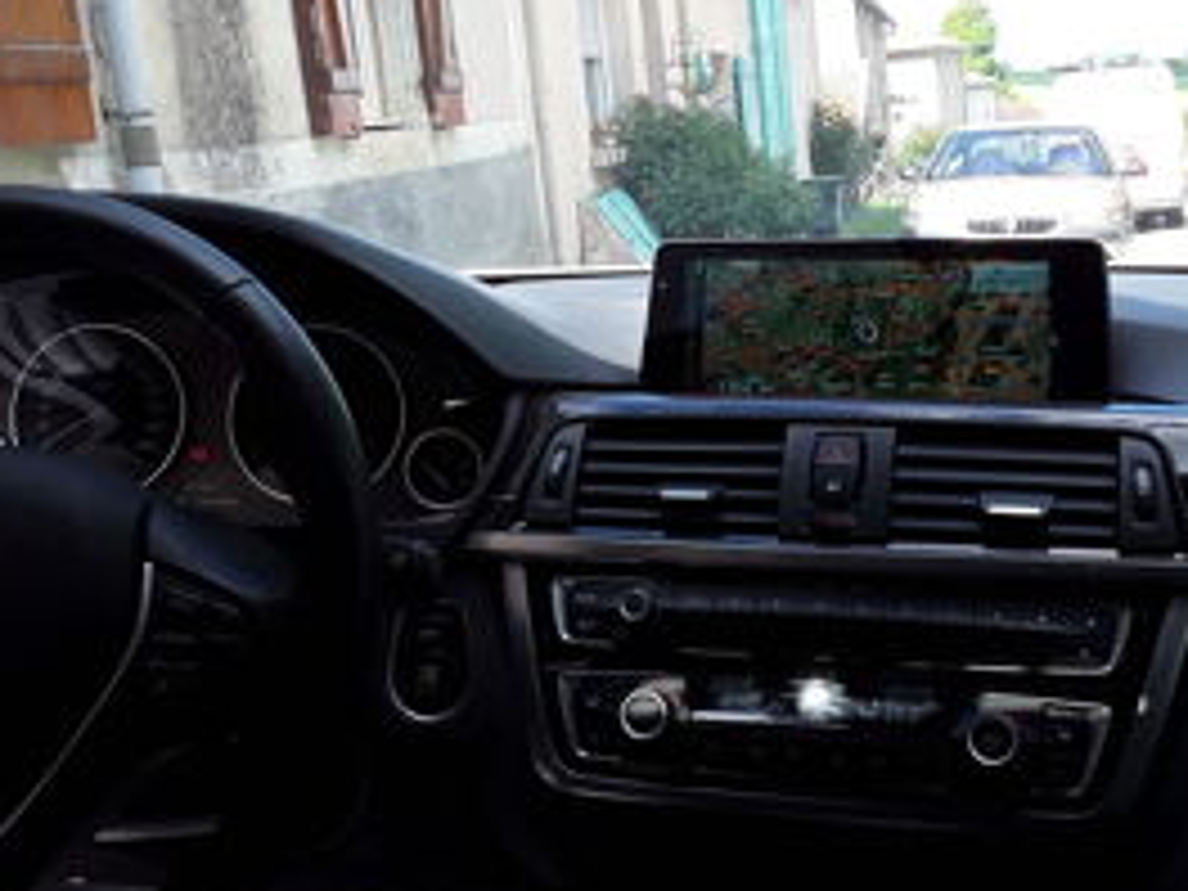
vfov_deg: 29.6
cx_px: 742
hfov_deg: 38.7
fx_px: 1682
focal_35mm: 49
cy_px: 364
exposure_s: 1/251
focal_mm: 2.91
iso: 40
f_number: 1.9
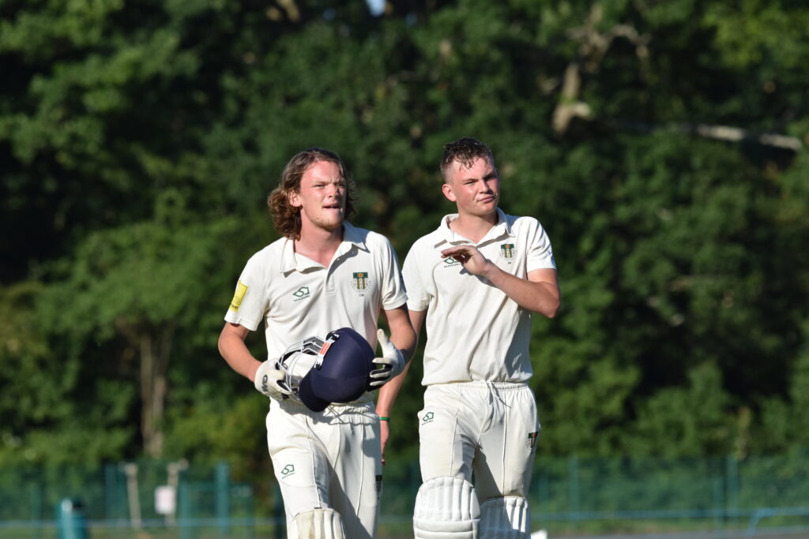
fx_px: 11799
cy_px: 270
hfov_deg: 3.9
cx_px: 404
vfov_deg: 2.6
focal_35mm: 525
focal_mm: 350
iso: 200
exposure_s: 1/1000
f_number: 8
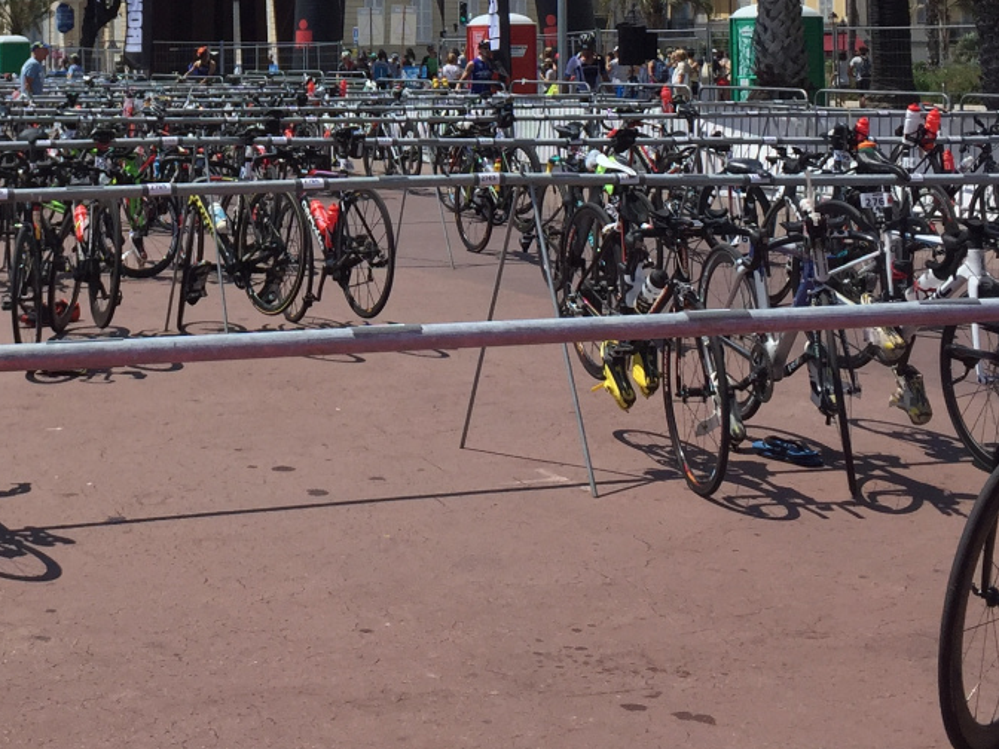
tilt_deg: +3.9
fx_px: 1991
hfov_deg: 27.6
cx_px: 193
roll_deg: -0.9
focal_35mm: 69
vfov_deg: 20.5
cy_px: -37
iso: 32
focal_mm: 4.15
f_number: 2.2
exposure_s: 1/3300
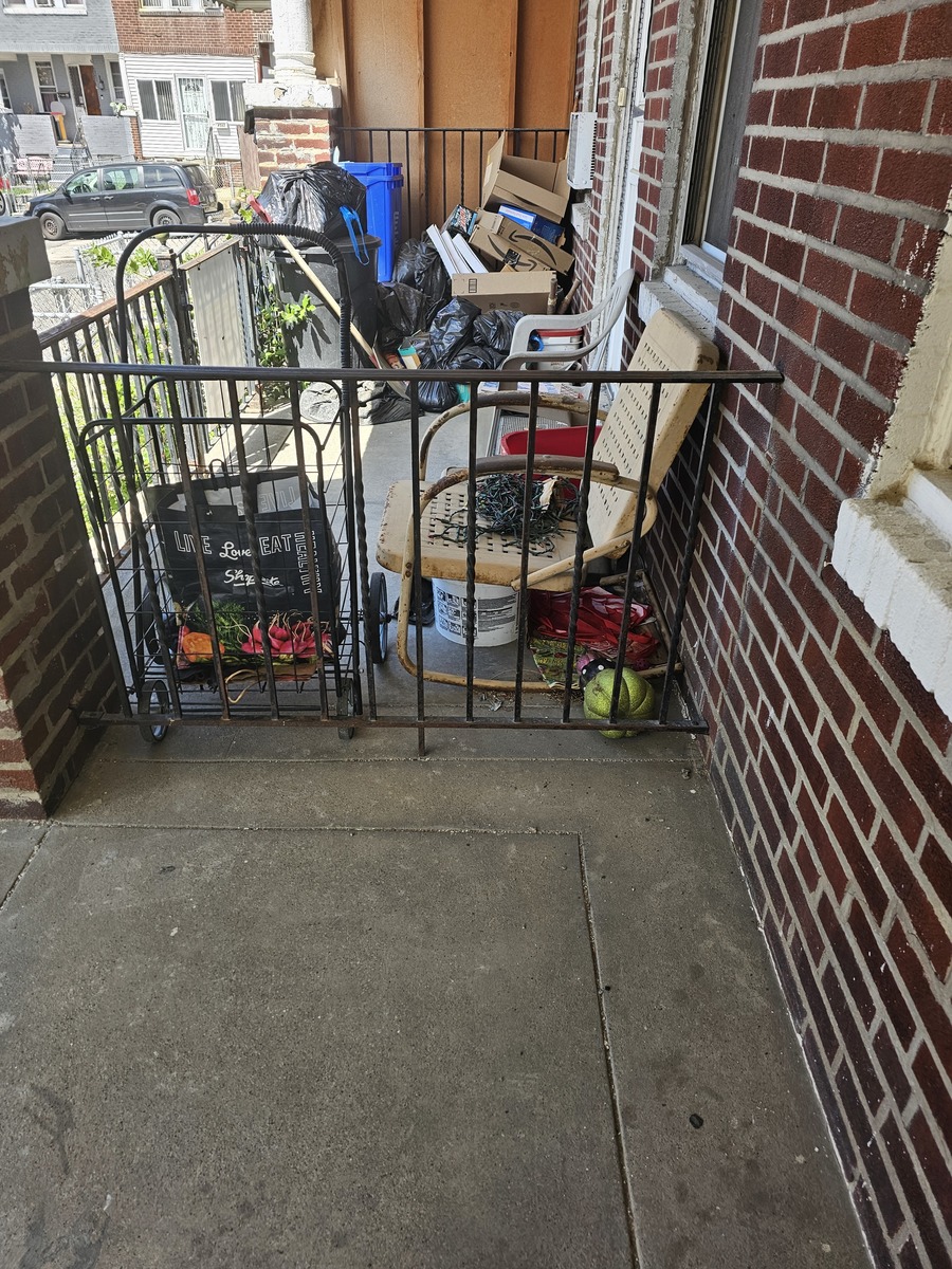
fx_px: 843
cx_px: 476
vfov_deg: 73.9
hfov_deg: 58.9
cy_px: 634
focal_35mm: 23
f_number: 1.7
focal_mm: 6.3
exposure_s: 1/120
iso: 20
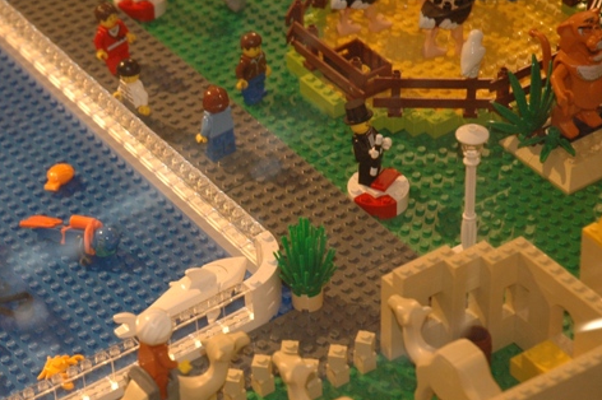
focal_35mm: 140
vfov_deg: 9.8
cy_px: 259
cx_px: 144
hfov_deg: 14.6
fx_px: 2337
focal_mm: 55
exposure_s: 1/80
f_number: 4.5
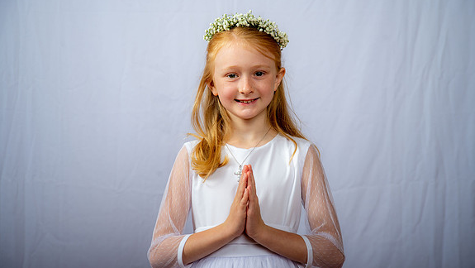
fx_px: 958
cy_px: 141
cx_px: 239
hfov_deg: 27.9
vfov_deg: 15.9
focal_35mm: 76
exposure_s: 1/200
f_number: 6.3
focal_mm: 72
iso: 250
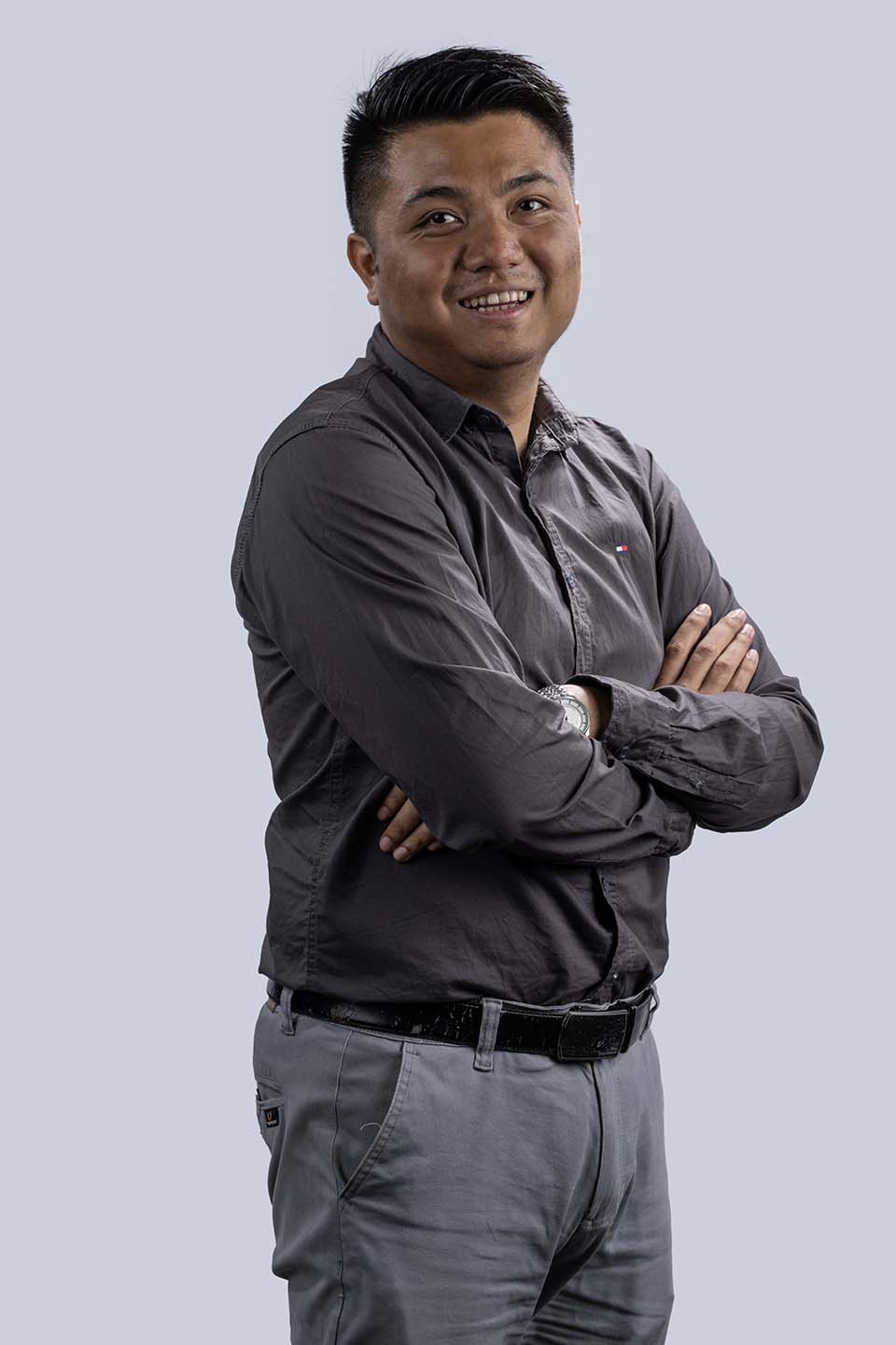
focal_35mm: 105
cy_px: 672
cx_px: 448
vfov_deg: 19.5
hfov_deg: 13.0
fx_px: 3920
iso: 80
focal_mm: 105
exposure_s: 1/200
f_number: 11
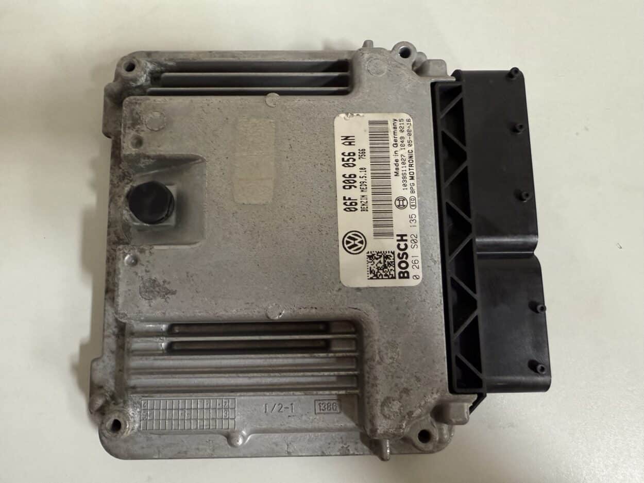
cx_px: 322
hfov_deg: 69.4
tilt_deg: -81.3
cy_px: 242
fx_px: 465
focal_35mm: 25
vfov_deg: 54.9
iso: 320
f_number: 2.2
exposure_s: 1/65
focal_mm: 2.22
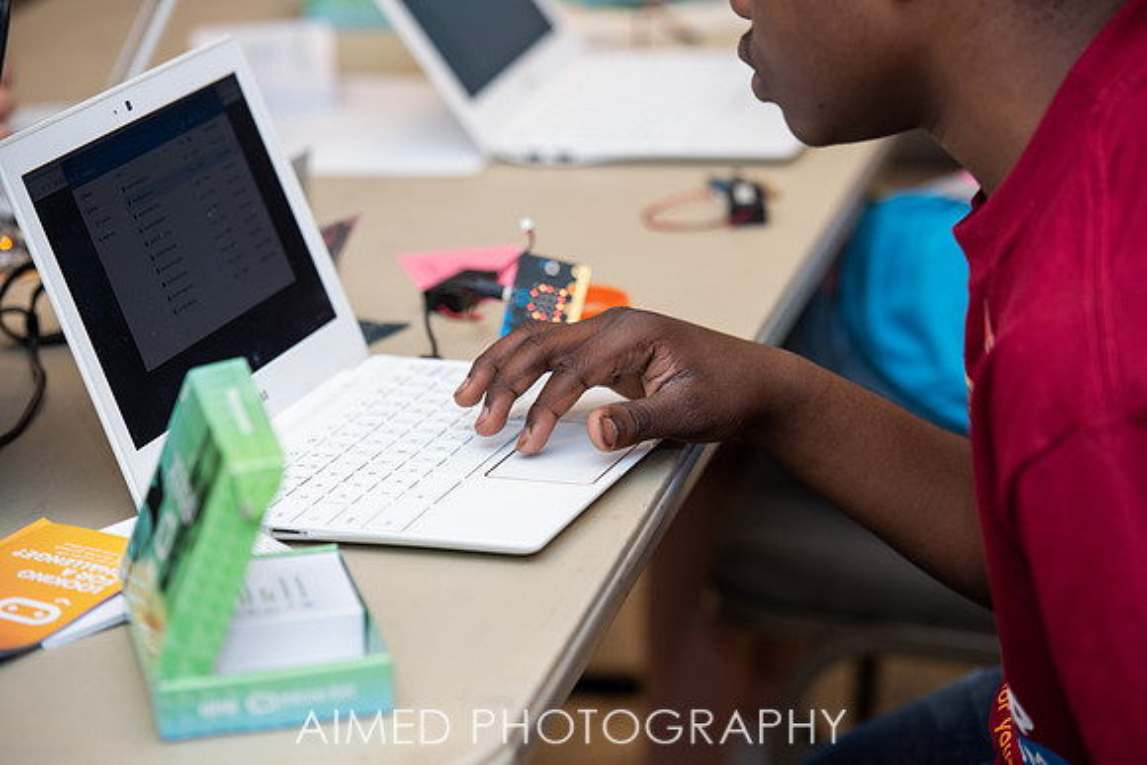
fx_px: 4461
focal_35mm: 140
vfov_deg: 9.8
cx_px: 574
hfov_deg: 14.7
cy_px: 382
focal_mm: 140
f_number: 4
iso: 1000
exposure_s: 1/250
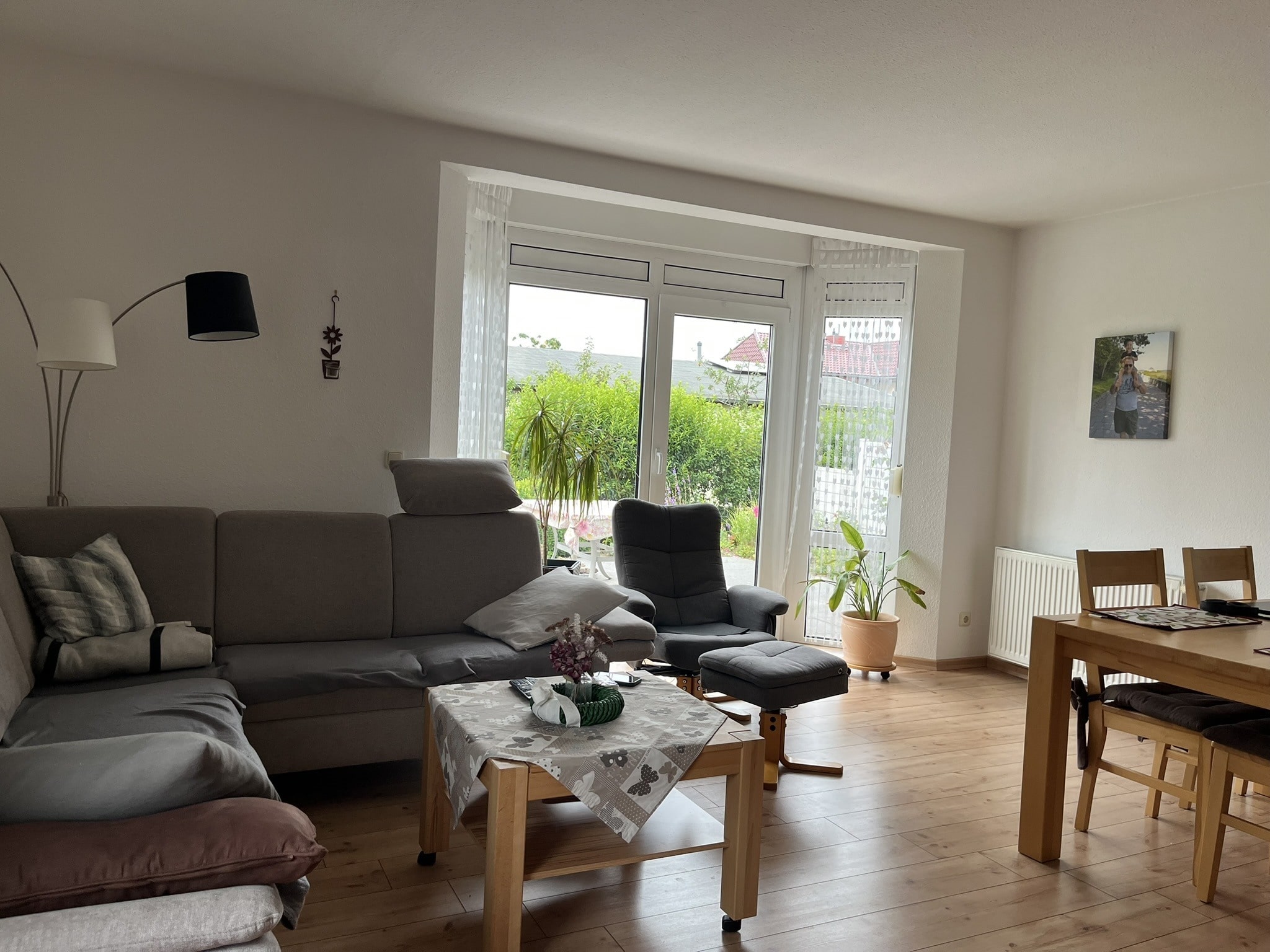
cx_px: 635
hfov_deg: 67.3
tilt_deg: -5.4
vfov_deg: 53.1
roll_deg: -2.8
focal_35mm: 26
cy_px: 476
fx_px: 954
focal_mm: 5.1
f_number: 1.6
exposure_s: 1/122
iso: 64
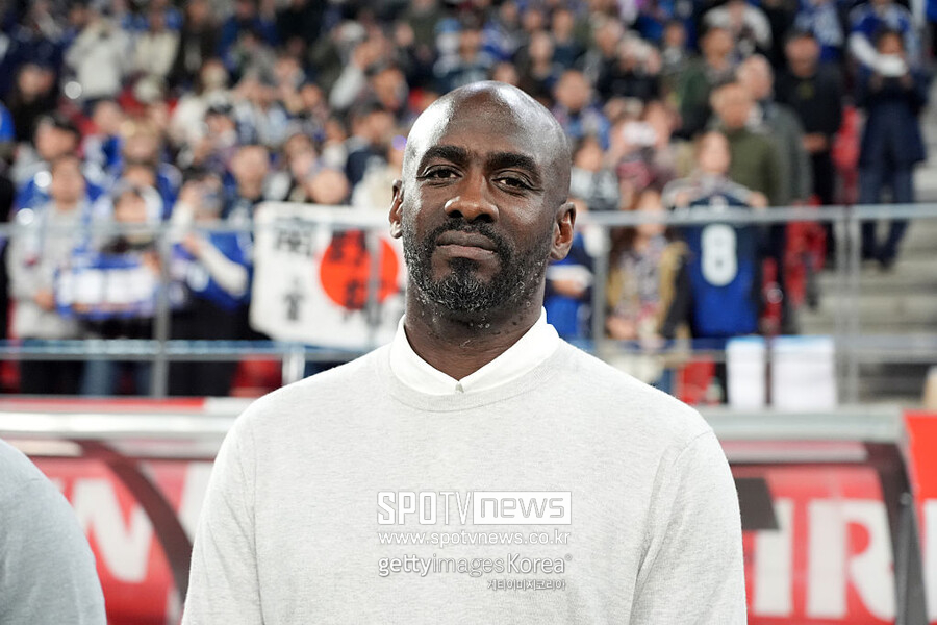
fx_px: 1770
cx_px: 468
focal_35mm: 68
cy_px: 312
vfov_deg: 20.0
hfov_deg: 29.7
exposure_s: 1/1000
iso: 5000
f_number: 4
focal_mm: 68
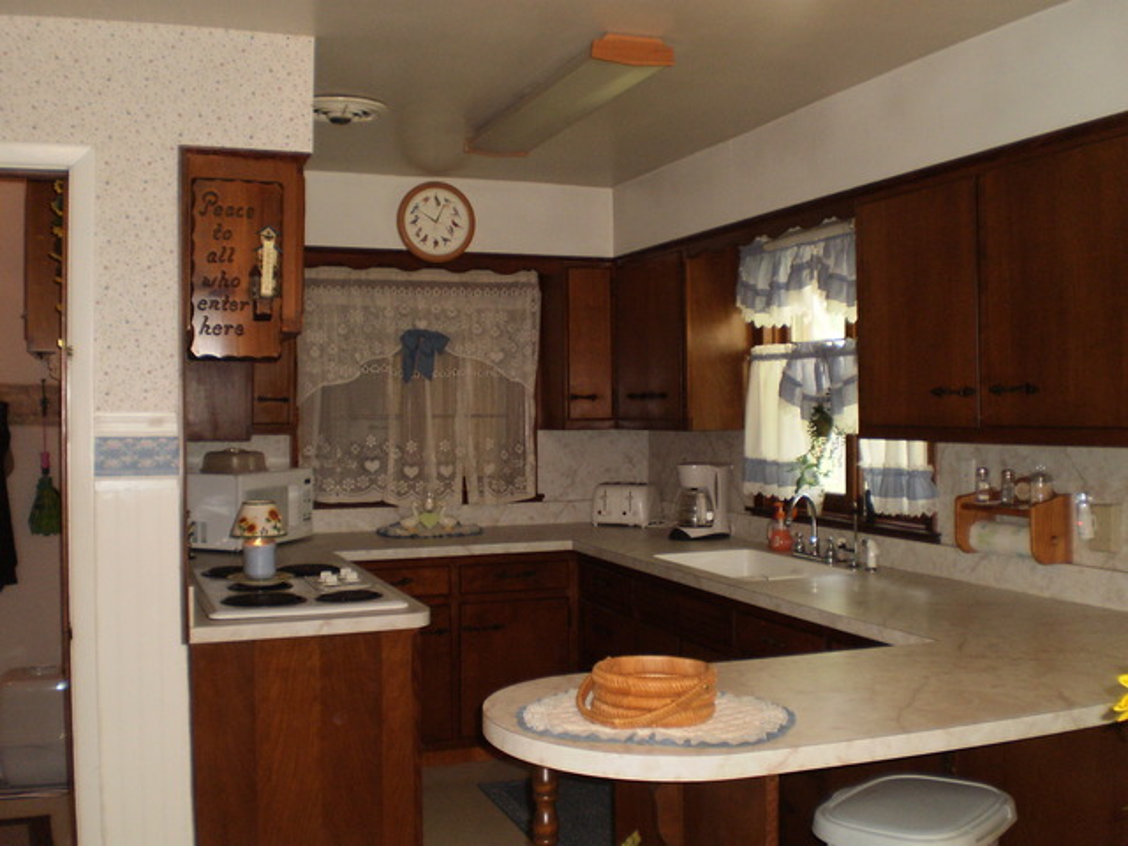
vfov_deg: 39.7
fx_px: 1173
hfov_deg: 51.4
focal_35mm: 36
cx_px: 564
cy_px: 423
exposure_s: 1/30
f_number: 3.1
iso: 160
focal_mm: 6.3
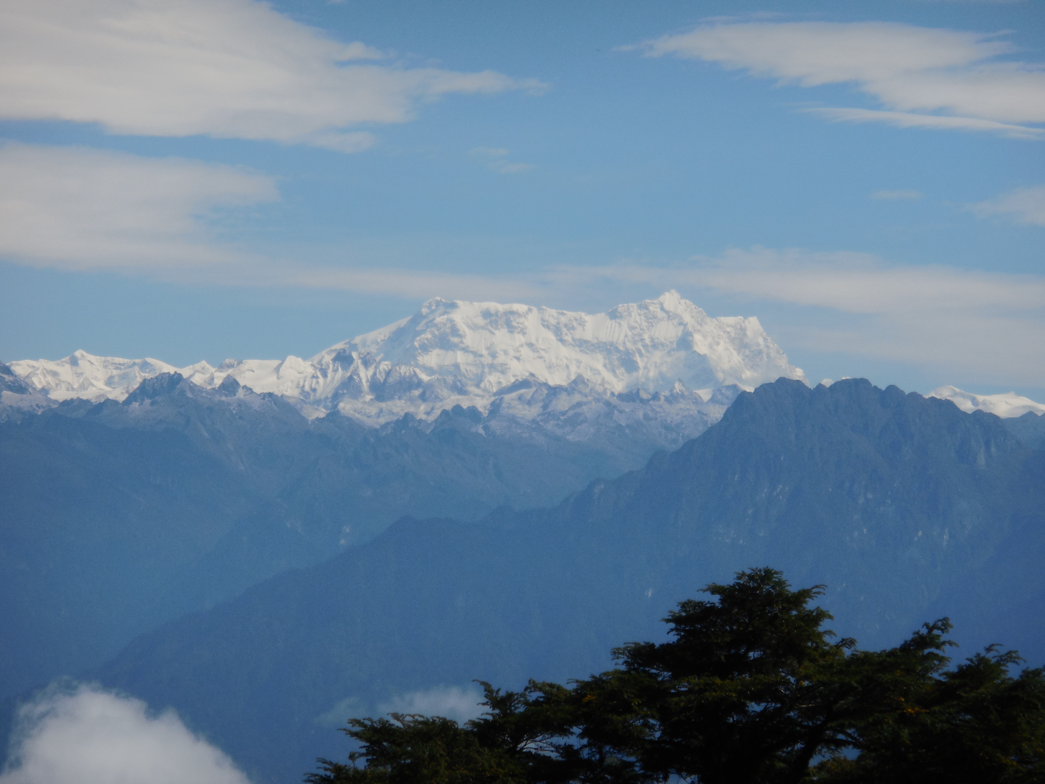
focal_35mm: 300
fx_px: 9057
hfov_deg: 6.6
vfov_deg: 5.0
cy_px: 392
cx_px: 522
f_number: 6.5
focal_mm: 54
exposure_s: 1/1000
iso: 125
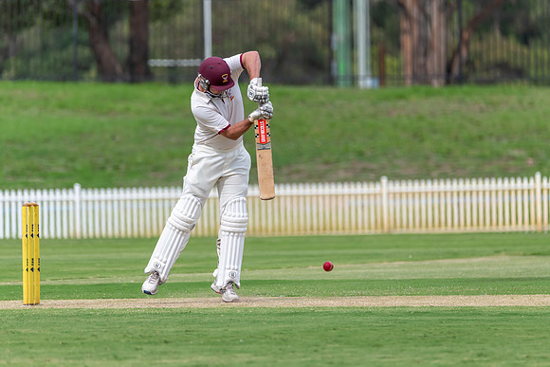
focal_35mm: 489
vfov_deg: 2.8
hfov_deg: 4.2
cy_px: 183
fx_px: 7466
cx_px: 279
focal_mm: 460
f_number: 6.3
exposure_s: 1/1600
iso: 500
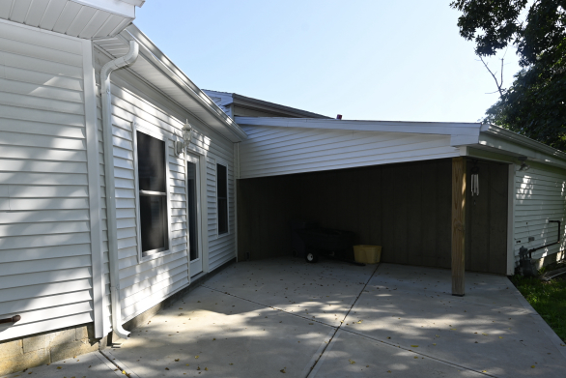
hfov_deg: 74.3
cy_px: 234
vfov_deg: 53.3
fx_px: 372
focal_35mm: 24
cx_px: 248
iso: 100
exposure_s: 1/160
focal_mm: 18.5
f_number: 6.3
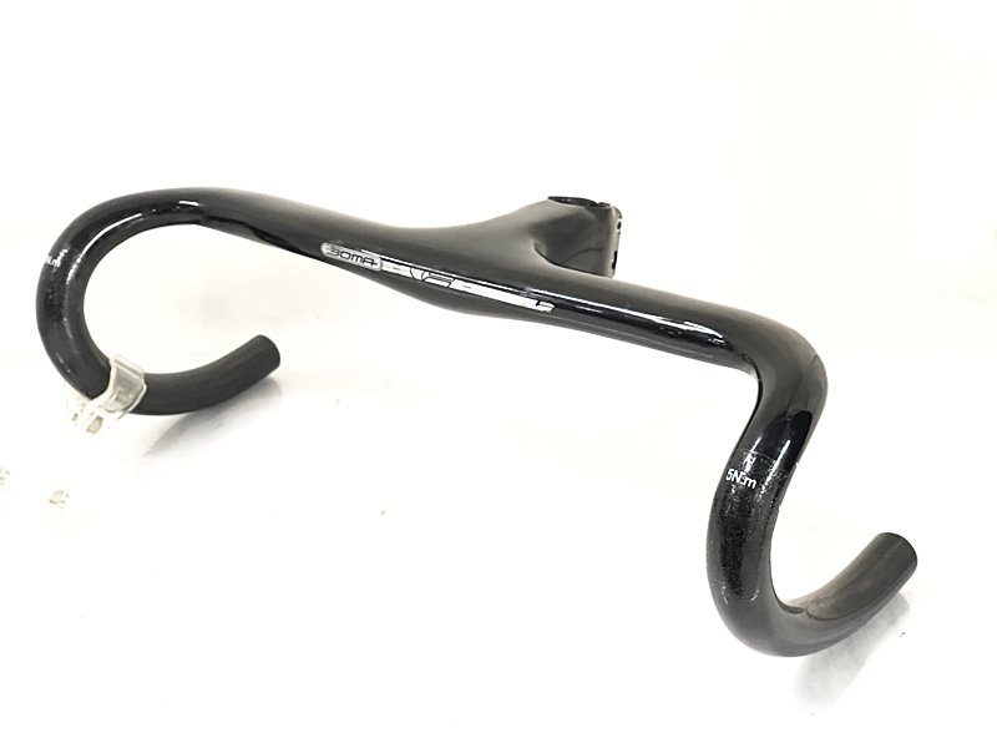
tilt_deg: -23.7
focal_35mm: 52
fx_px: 1498
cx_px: 498
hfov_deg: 36.8
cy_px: 374
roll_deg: +2.1
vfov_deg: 28.0
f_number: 2.4
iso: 160
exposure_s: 1/33
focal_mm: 6
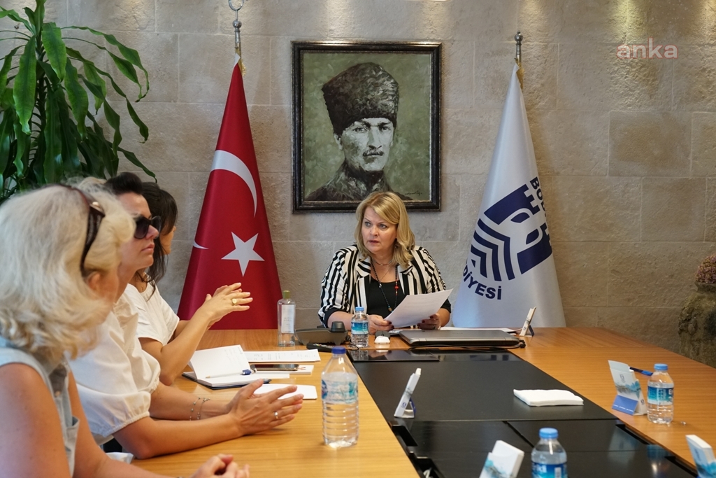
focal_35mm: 52
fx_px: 1044
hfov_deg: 37.8
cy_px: 239
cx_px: 358
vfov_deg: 25.8
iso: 1600
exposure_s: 1/160
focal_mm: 35
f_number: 4
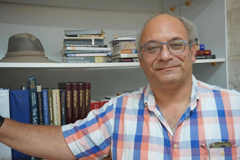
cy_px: 80
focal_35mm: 42
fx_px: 280
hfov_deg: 46.4
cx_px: 120
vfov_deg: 31.9
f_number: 4.5
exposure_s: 1/160
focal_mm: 28
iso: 3200
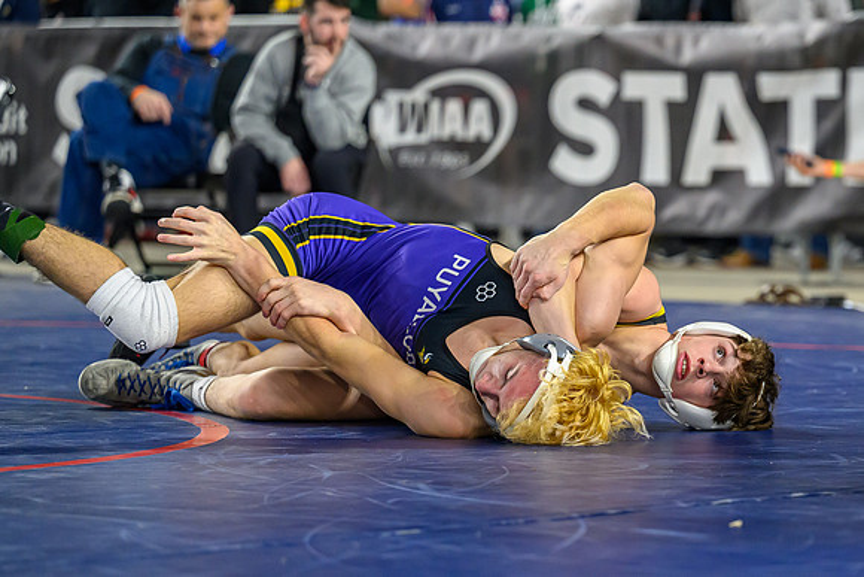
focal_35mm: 171
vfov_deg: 8.0
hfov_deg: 11.9
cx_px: 713
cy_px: 387
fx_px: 4112
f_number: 2.8
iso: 2000
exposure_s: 1/800
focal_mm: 101
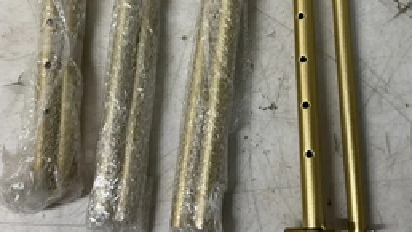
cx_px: 187
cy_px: 45
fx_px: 535
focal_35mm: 49
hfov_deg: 42.1
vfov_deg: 24.0
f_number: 1.8
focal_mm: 3
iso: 32
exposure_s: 1/60
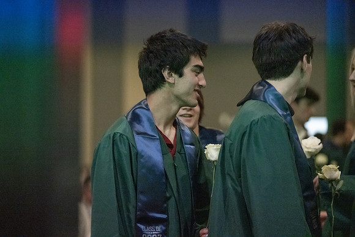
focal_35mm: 142
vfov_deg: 9.7
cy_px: 118
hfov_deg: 14.4
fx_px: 1401
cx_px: 178
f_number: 2.8
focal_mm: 142
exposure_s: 1/320
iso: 20000
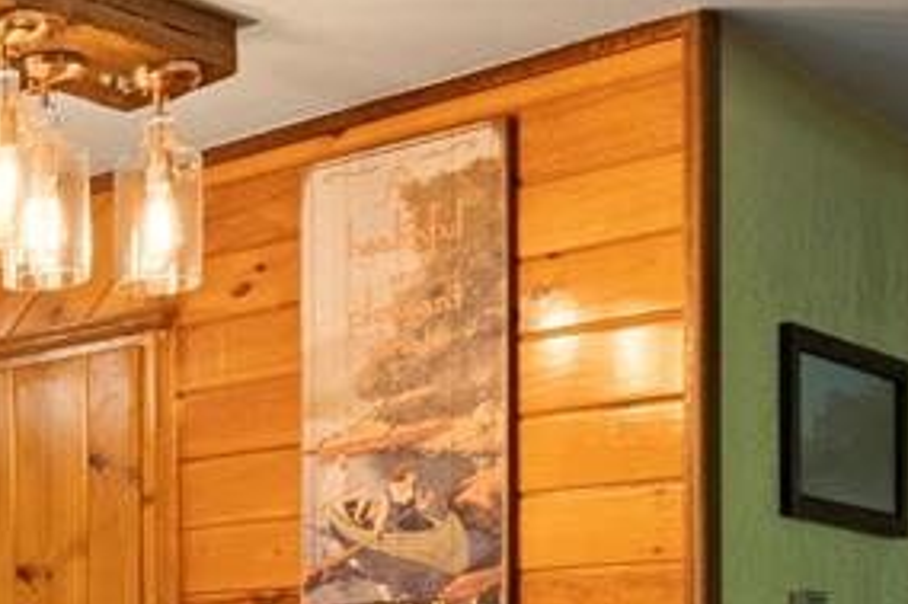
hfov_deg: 21.4
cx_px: -599
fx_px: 1815
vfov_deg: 18.0
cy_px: 725
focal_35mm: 72
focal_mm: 10
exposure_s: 1
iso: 200
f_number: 8
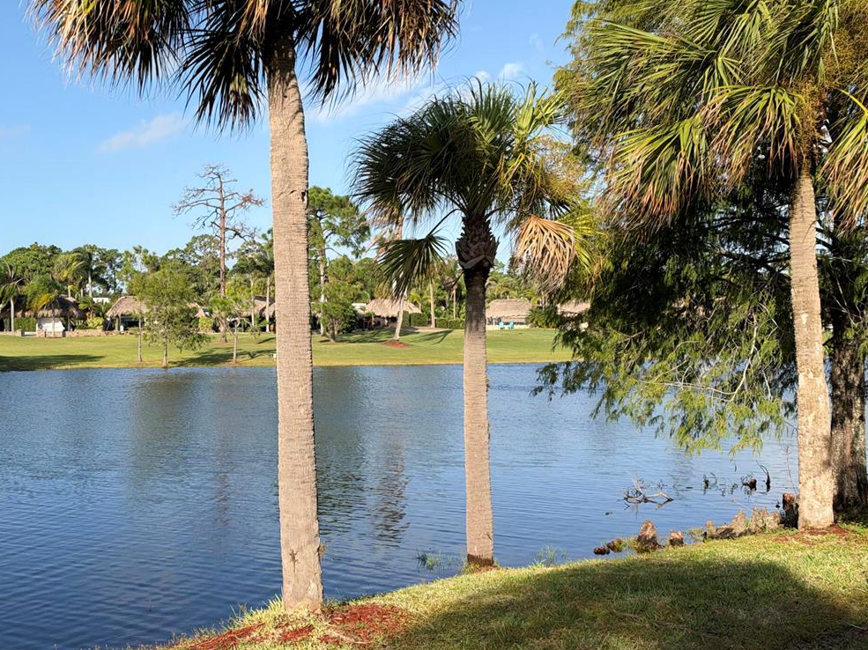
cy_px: 342
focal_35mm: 39
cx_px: 221
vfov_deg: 36.8
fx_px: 978
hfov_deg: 46.2
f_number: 1.8
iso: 64
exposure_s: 1/3226
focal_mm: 6.93
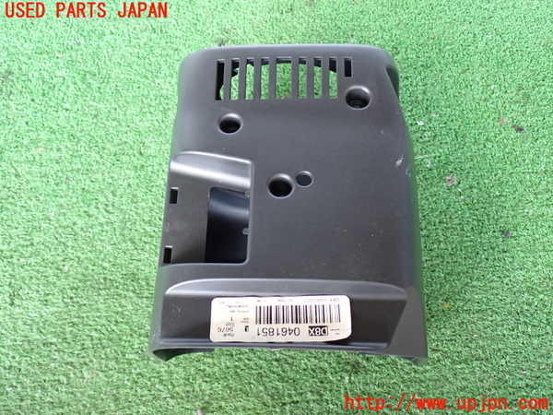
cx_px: 276
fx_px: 575
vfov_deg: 39.7
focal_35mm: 36
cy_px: 208
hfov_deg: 51.4
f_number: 2.5
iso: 500
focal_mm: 6.37
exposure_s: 1/40
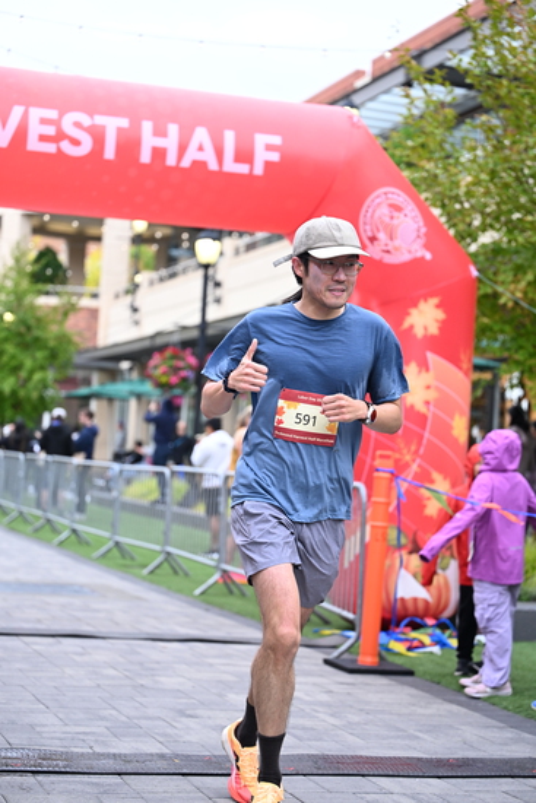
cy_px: 402
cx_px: 268
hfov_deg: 19.5
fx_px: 1562
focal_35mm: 70
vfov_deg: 28.8
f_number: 2.8
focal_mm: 70
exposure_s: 1/1250
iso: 1000
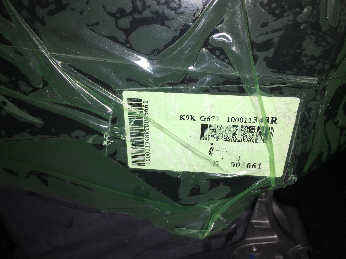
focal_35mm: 29
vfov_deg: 48.2
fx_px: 290
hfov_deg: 61.7
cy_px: 130
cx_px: 173
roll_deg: +4.8
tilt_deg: -28.0
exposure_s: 1/98
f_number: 2.2
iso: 25
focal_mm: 4.15
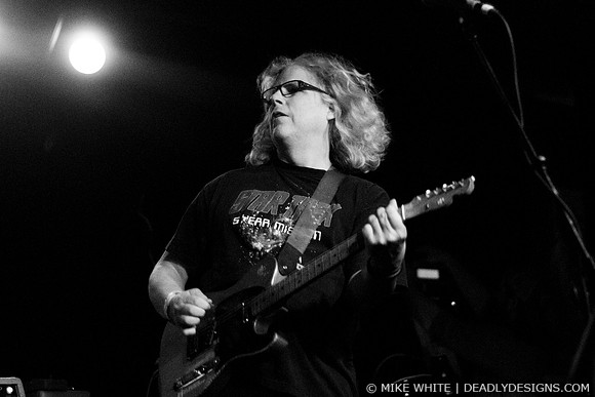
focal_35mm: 75
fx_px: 1240
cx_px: 298
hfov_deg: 27.0
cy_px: 198
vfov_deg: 18.2
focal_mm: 50
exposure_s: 1/160
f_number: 1.8
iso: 1000
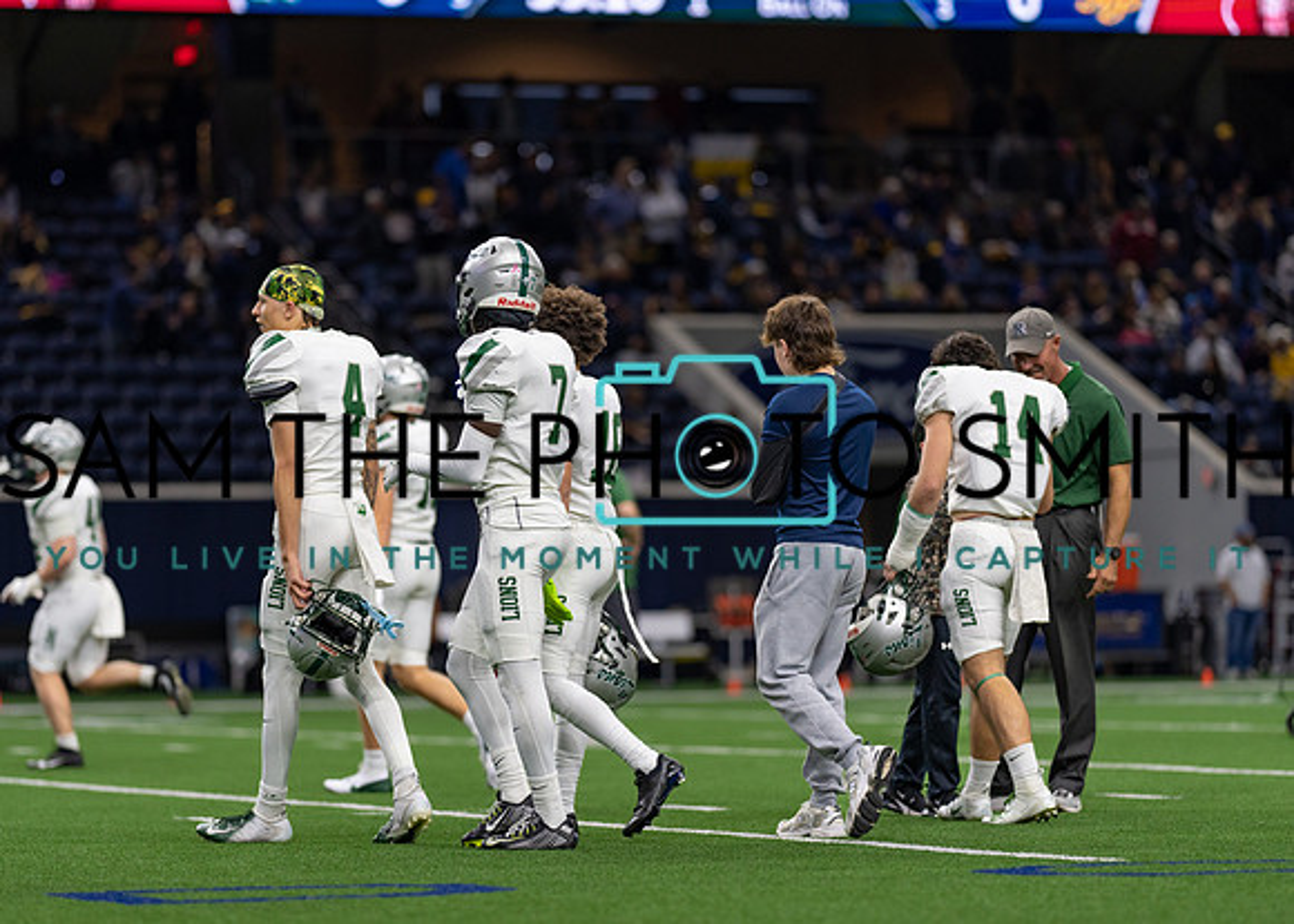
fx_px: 6168
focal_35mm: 168
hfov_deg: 12.0
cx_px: 567
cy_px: 519
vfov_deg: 8.6
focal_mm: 135
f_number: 1.8
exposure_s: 1/1000
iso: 640
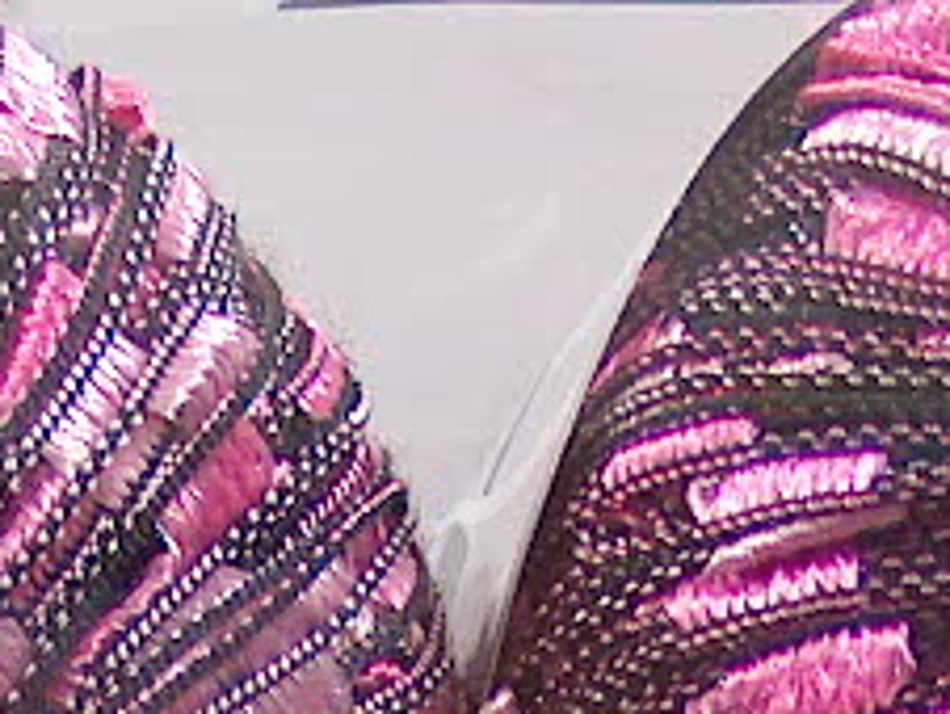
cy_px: 1940
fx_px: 9616
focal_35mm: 350
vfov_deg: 4.1
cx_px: -597
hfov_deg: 5.6
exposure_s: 1/2.28
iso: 100
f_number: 2.9
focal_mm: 12.53
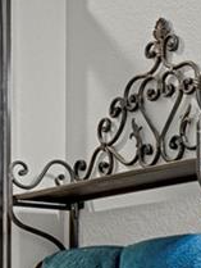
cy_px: 344
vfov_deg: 15.1
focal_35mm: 125
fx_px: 967
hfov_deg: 11.9
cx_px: 136
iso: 12800
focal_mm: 17
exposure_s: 1/20
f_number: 8
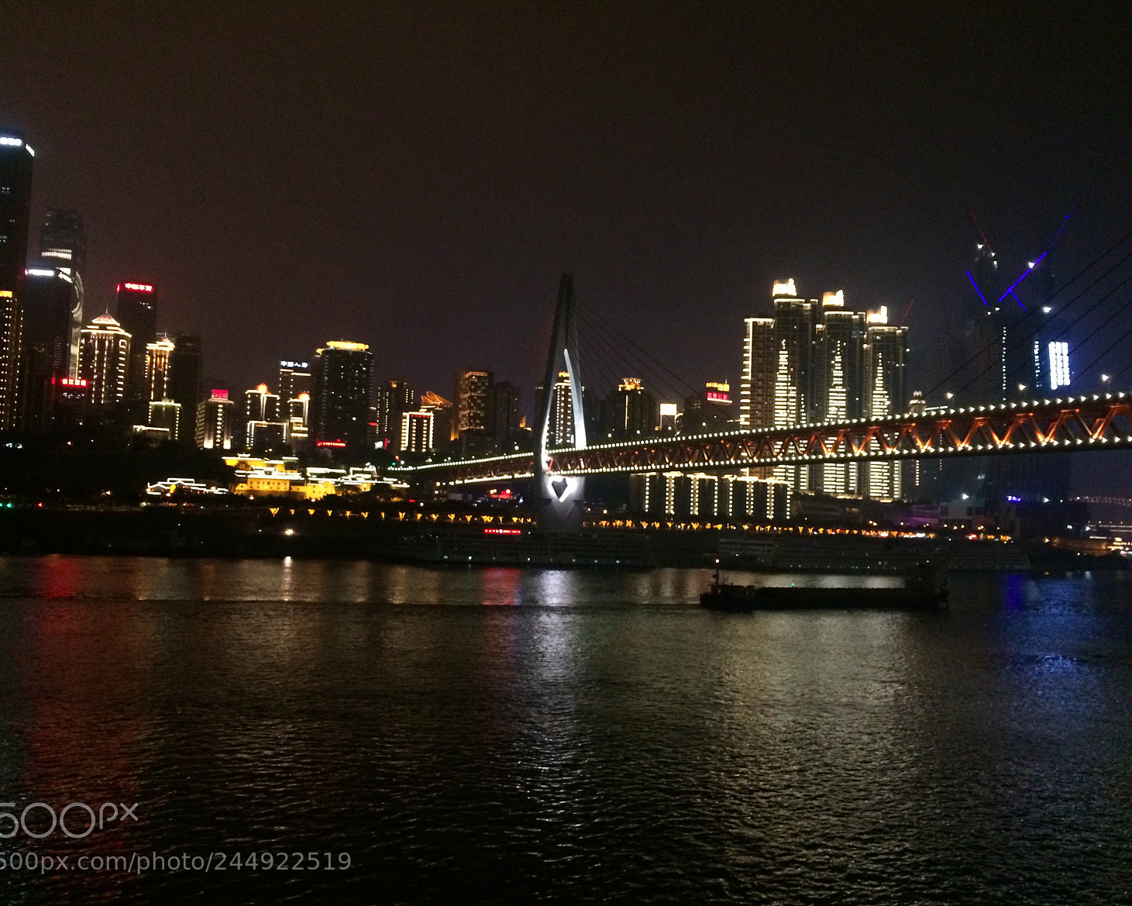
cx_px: 566
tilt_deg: +3.5
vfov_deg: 47.1
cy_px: 457
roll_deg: -0.9
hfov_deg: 57.2
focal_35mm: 31
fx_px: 1039
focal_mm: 4.15
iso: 320
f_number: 2.2
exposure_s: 1/25
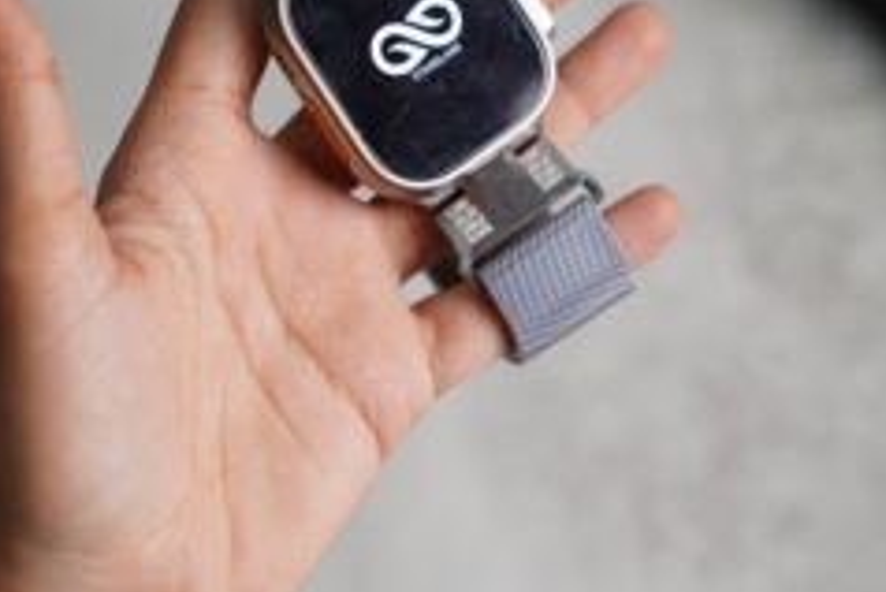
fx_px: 3103
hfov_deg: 16.2
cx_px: 409
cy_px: 106
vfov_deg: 10.9
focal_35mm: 126
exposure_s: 1/160
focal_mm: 75
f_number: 4
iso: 1250
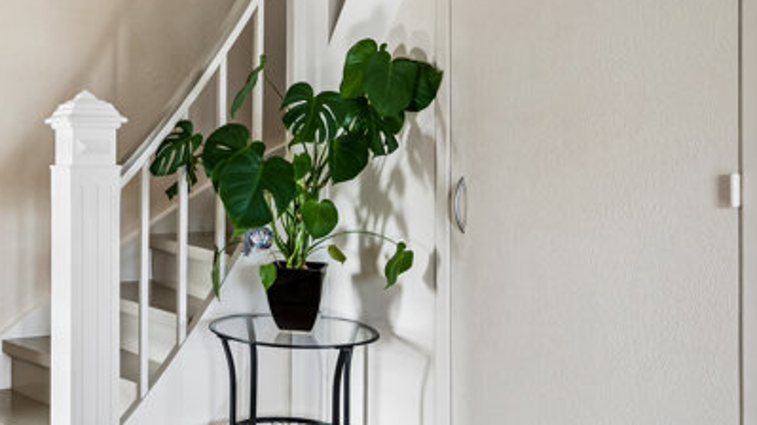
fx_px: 843
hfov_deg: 45.0
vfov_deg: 28.2
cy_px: 162
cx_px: 110
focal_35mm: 42
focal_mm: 20
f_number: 4
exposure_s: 1/25
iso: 400
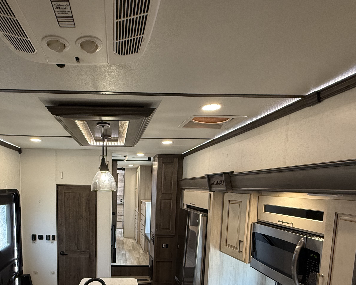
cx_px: 116
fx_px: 242
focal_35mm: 23
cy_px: 215
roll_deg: -0.8
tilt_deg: -7.9
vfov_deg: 57.6
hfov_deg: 70.3
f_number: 2.2
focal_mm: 2.22
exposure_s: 1/85
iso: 250
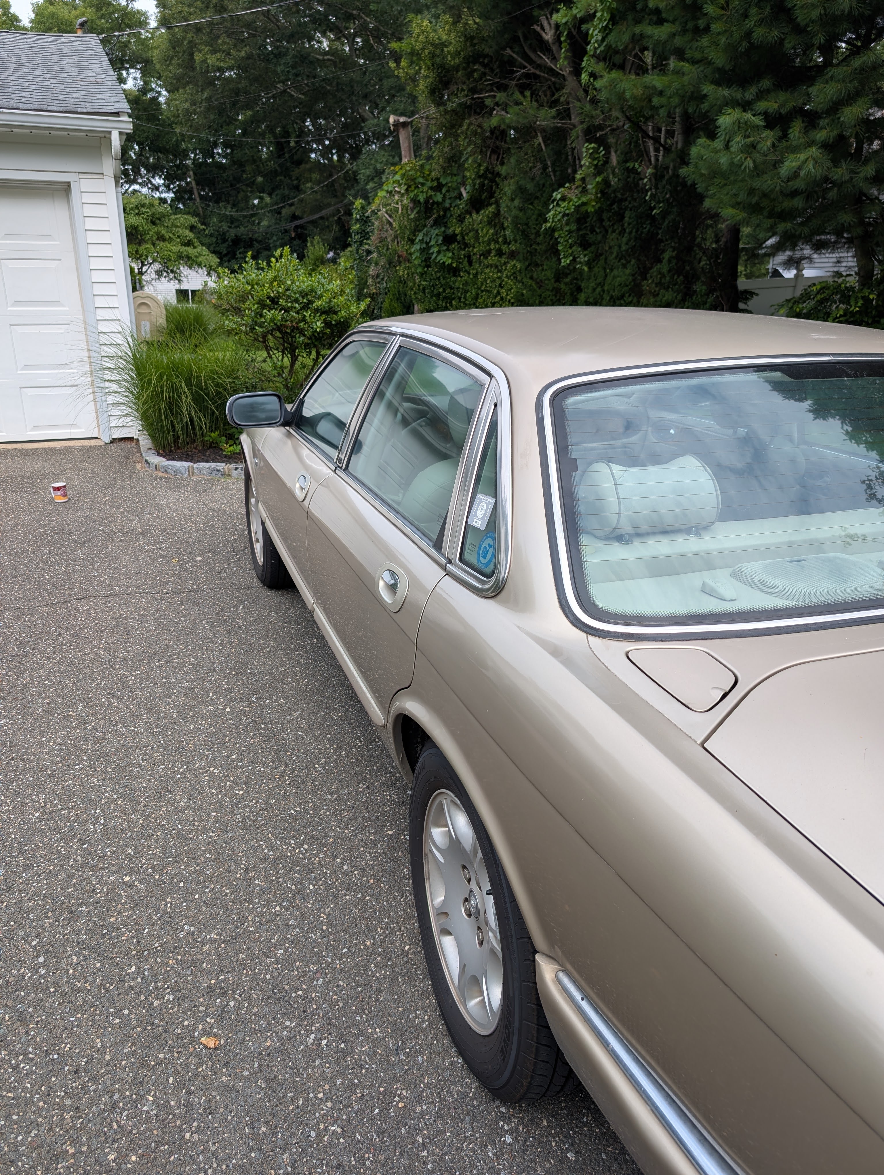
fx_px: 815
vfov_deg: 71.5
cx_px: 442
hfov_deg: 56.9
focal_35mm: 24
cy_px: 588
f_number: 1.68
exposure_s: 1/504
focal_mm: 6.9
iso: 19
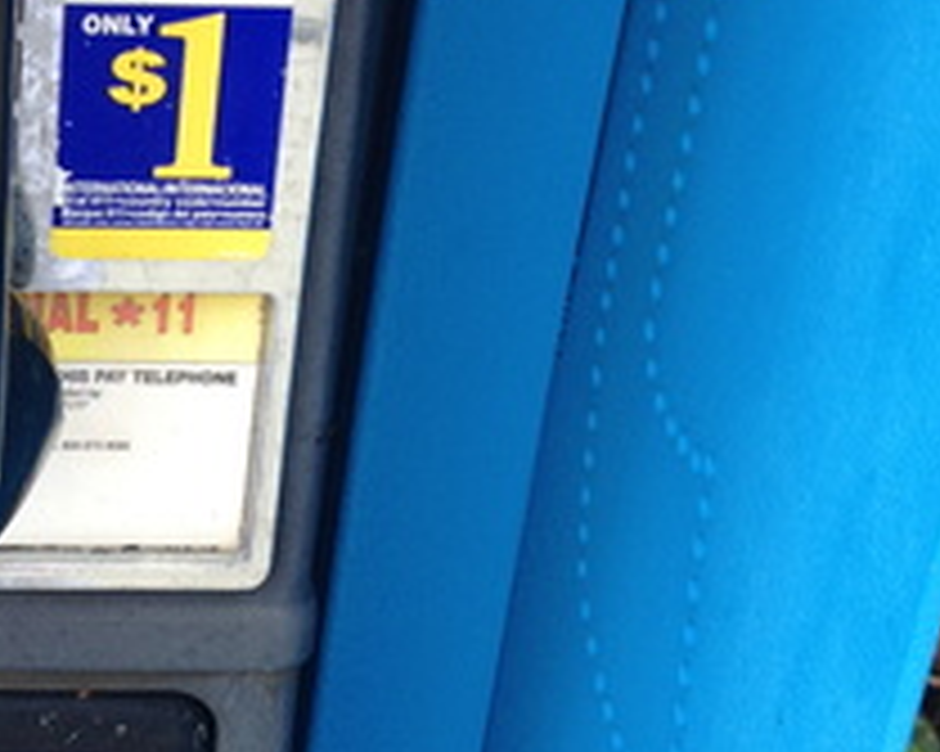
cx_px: -29
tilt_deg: -33.8
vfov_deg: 15.8
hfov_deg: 19.1
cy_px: 189
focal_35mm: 97
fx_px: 2697
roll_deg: -1.4
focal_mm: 4.28
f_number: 2.4
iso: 50
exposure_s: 1/282
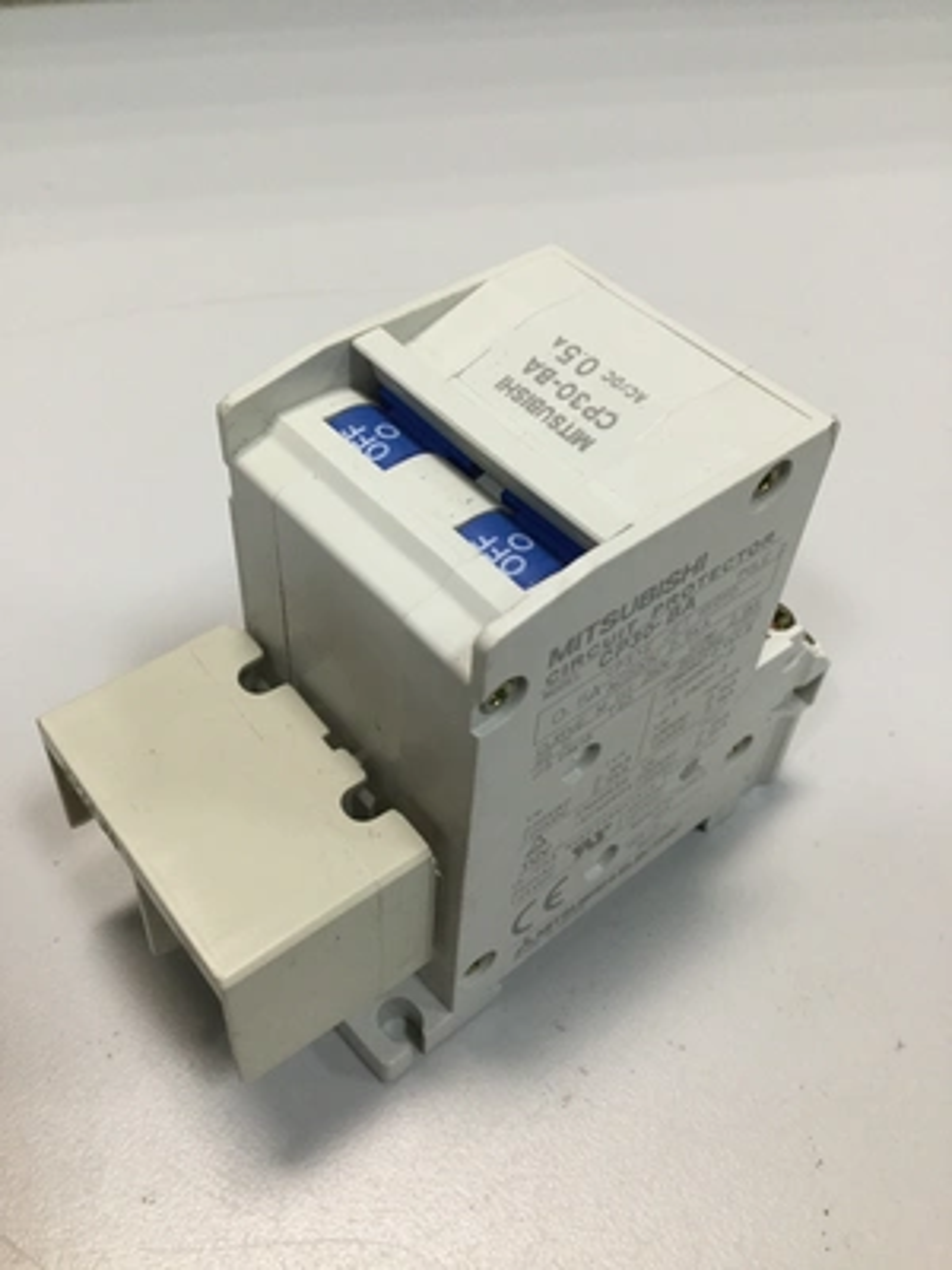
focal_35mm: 31
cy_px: 635
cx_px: 476
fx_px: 1137
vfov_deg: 58.4
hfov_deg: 45.4
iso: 32
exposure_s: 1/30
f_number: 2.4
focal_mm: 3.3
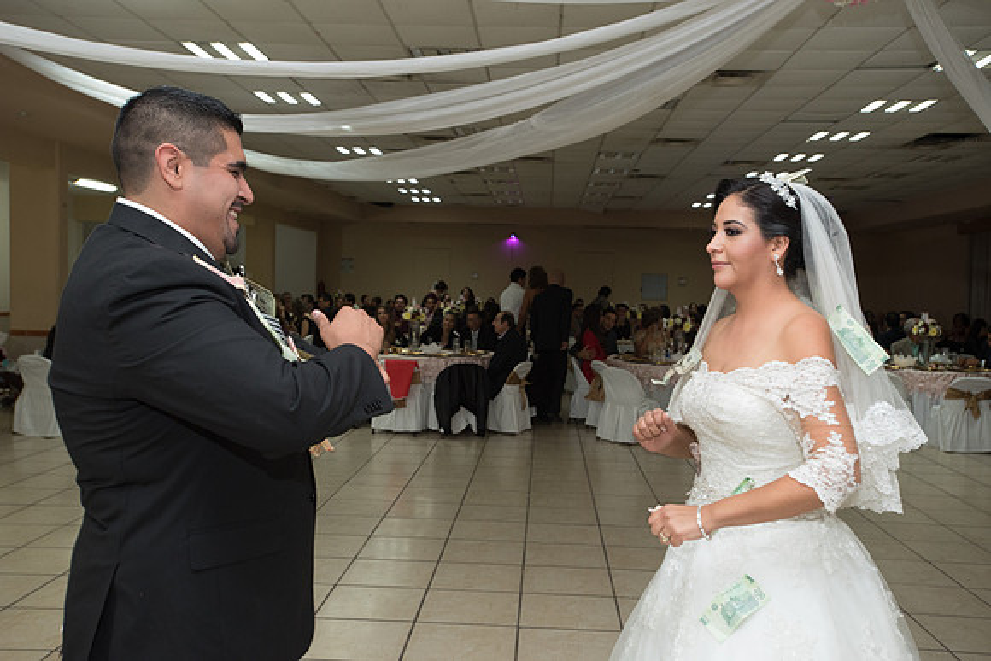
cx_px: 496
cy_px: 330
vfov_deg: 37.9
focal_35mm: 35
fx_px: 964
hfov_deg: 54.4
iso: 1600
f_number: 4
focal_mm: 35
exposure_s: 1/100
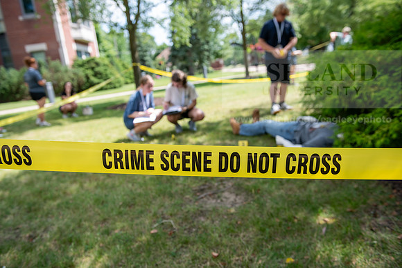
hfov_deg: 60.3
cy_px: 134
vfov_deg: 42.3
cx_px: 201
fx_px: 346
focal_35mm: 31
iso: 125
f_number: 3.5
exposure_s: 1/400
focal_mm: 31
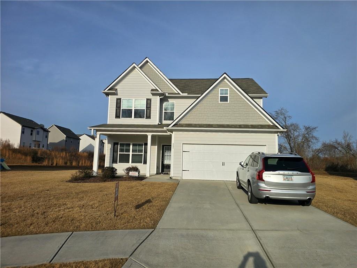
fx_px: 237
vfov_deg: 58.9
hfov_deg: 73.9
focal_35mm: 23
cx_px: 178
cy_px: 134
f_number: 1.7
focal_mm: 6.3
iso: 12
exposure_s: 1/1422
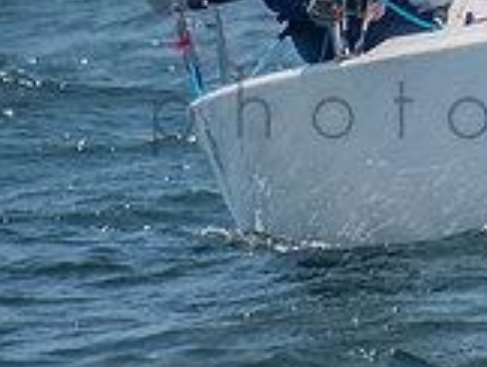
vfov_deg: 0.9
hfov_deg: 1.2
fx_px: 23065
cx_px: 849
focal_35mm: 1637
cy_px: -114
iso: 400
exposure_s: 1/1250
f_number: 8
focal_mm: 300
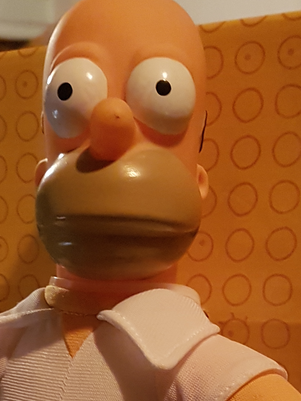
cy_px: 484
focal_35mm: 73
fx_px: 846
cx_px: 132
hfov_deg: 20.2
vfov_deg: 24.2
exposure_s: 1/10
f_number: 1.7
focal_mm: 4.2
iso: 320
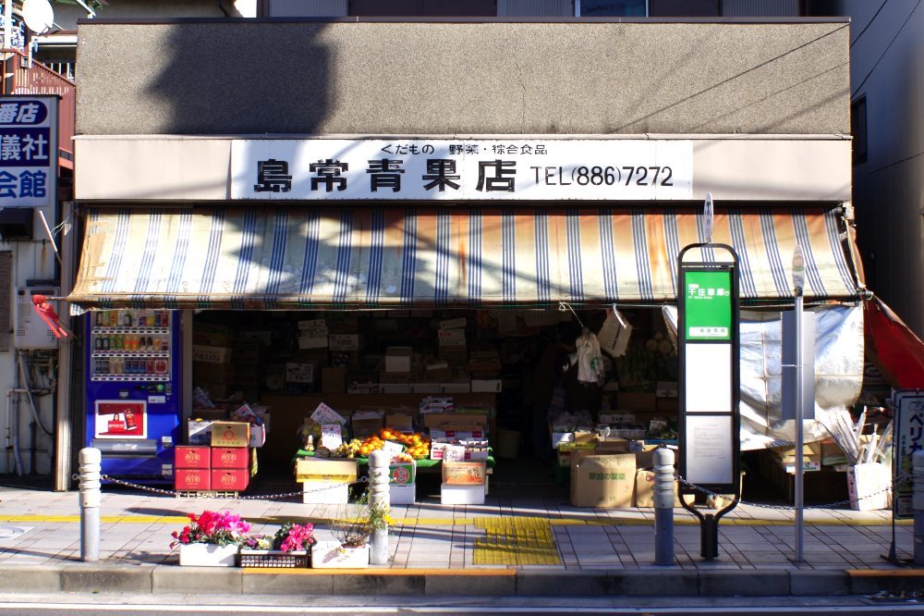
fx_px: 1078
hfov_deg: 46.4
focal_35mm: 42
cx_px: 462
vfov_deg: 31.9
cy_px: 308
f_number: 8
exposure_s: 1/80
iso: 100
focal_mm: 28
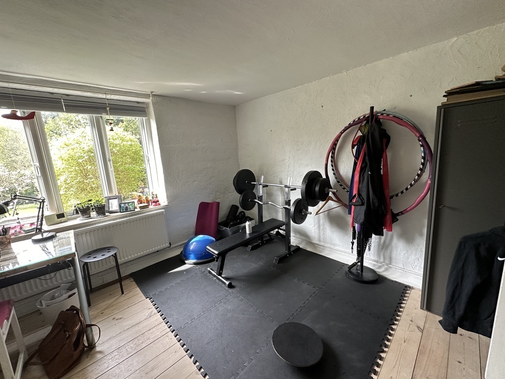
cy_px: 190
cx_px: 252
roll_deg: +3.6
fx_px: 204
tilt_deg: -10.5
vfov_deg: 85.7
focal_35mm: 14
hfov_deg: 102.1
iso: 160
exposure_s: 1/99
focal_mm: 2.22
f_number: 2.2
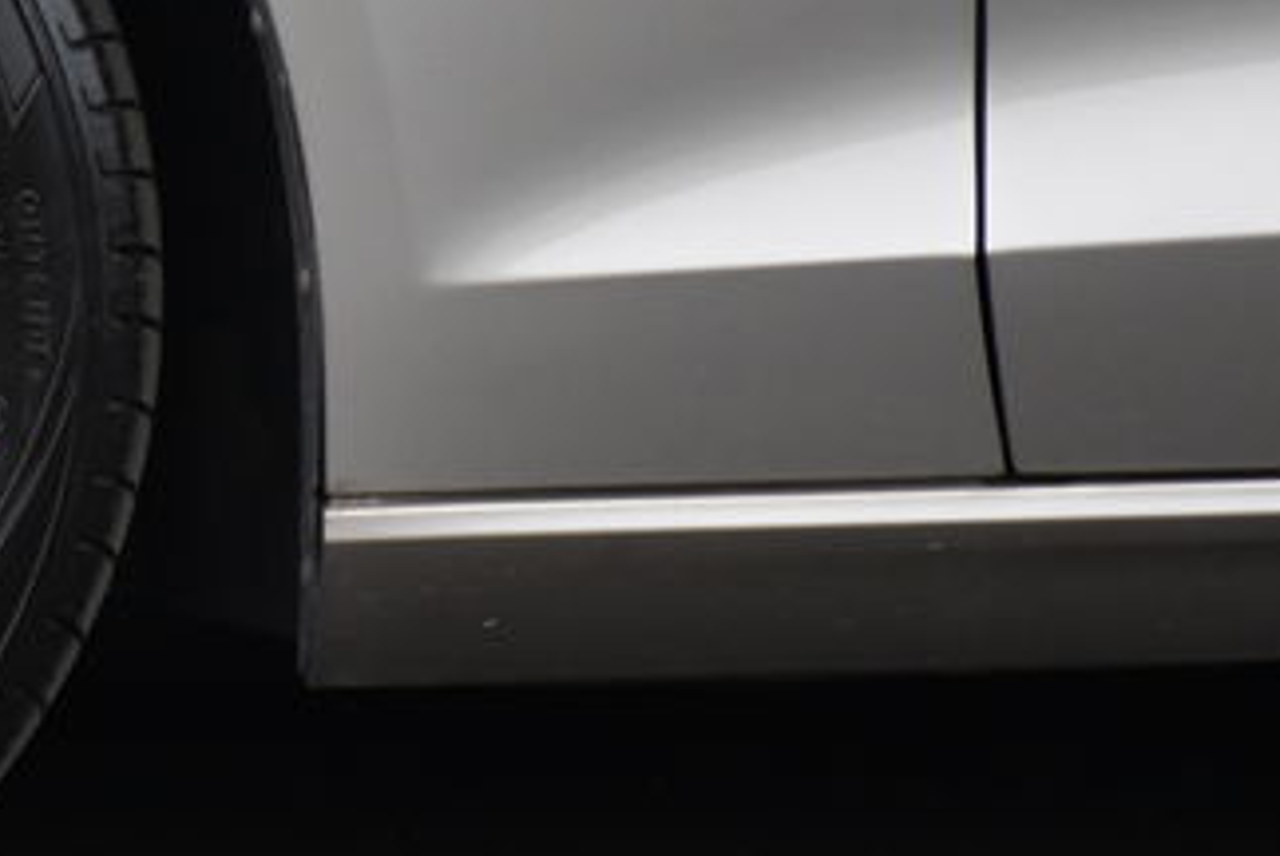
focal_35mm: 441
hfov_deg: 4.7
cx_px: -452
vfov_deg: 3.1
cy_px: 260
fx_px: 15678
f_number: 5.3
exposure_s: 1/125
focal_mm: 95
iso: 800
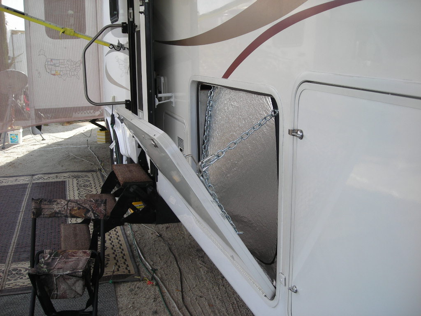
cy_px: 158
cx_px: 210
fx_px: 462
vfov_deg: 37.7
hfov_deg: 49.0
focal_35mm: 38
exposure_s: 1/196
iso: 50
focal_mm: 6.3
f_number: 3.2
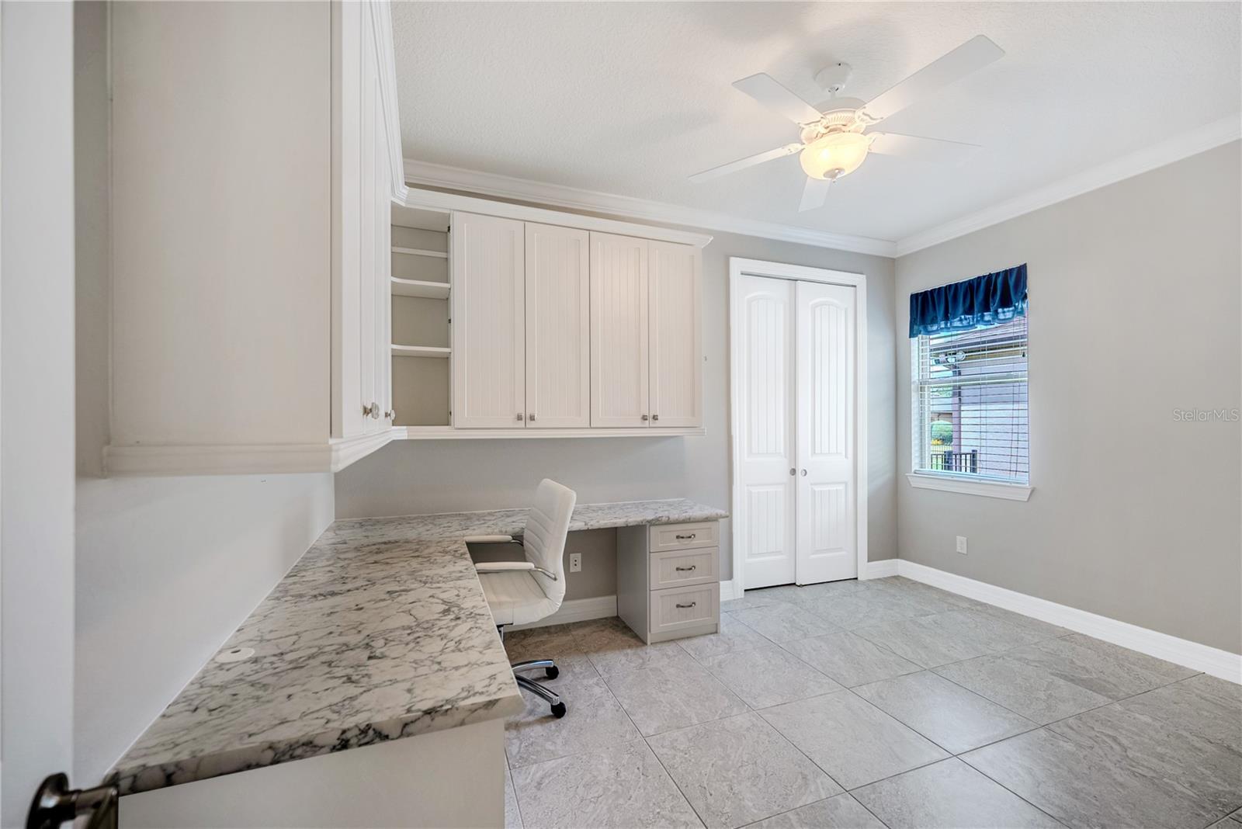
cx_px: 621
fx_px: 483
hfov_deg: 104.2
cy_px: 414
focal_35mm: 14
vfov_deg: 81.3
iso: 500
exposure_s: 1/800
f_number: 4.5
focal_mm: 14
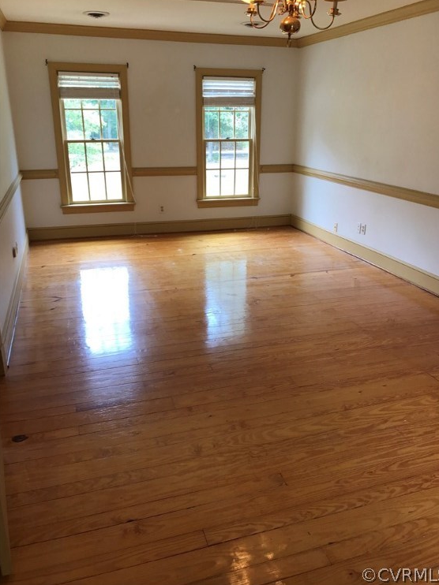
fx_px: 491
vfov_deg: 61.7
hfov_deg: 48.2
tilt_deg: -18.0
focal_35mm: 29
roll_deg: +0.0
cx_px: 225
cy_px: 285
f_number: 1.8
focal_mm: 3.99
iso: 32
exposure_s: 1/60
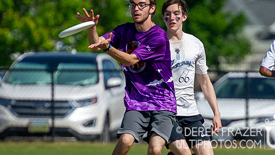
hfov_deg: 2.2
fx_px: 7155
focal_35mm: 981
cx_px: 159
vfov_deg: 1.2
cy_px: 89
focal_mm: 280
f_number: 4
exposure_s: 1/3200
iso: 250
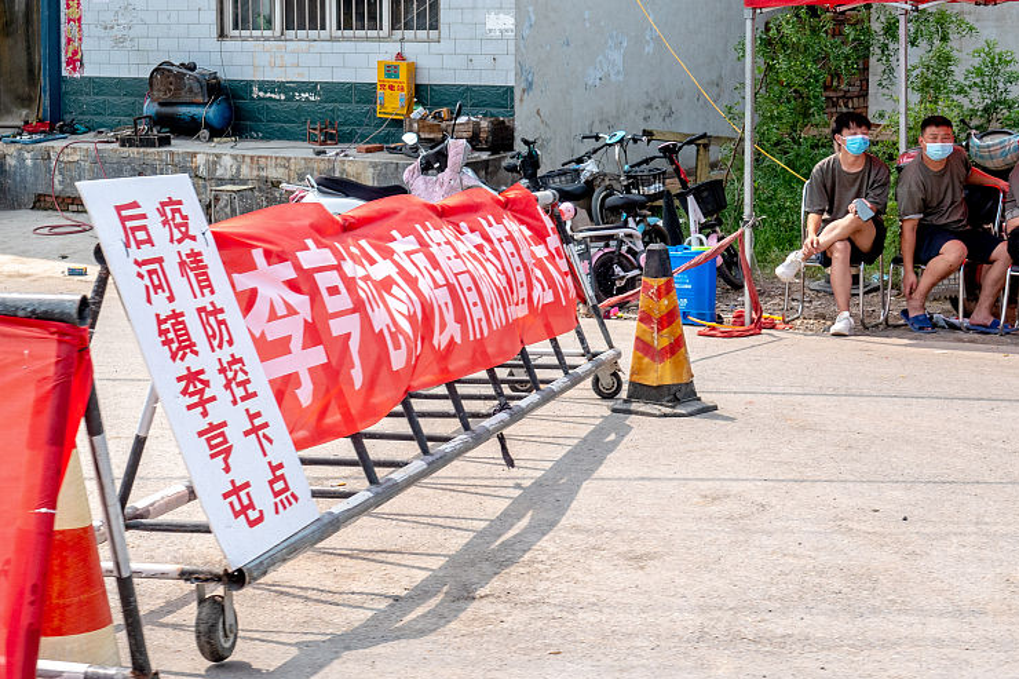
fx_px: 1698
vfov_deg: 22.4
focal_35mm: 60
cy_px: 187
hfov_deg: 33.0
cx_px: 297
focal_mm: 13.7
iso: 100
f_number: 3.5
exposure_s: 1/800
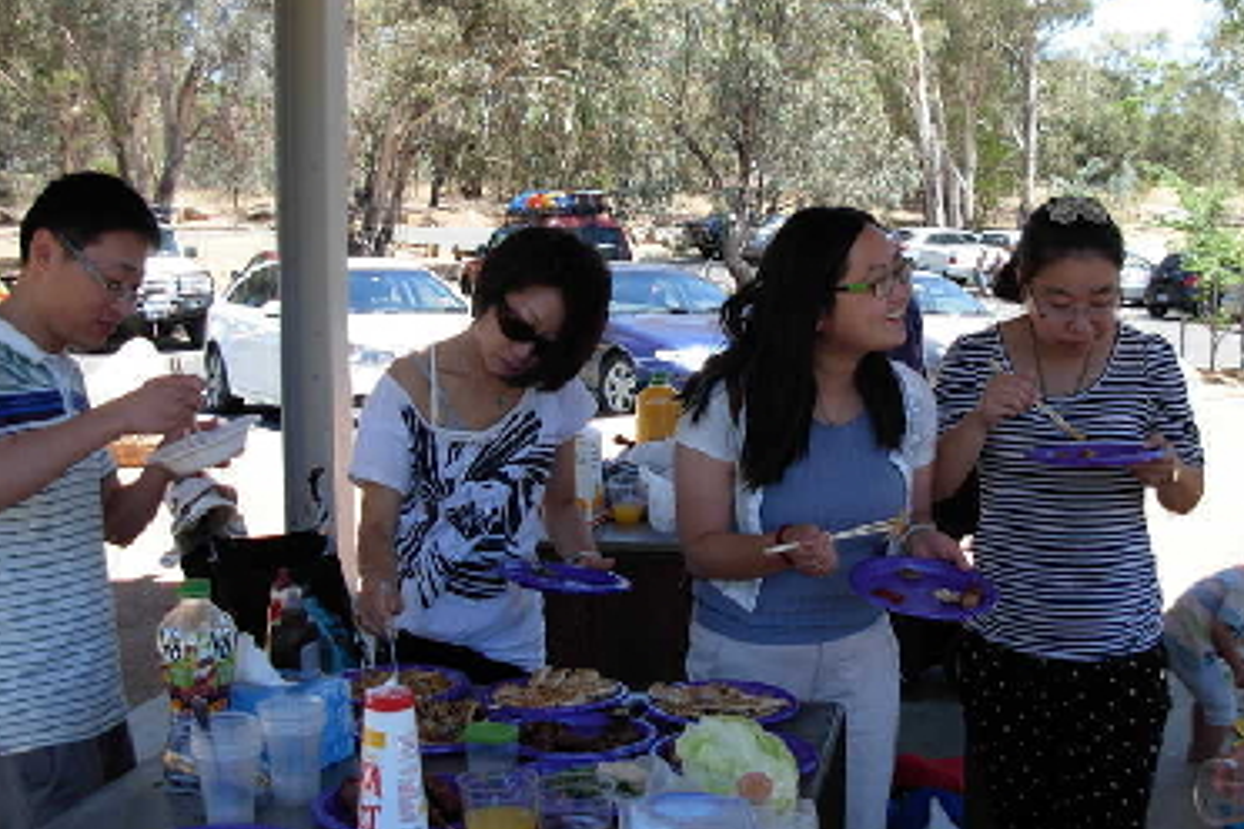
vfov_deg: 26.5
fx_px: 1762
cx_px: 642
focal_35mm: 51
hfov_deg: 38.9
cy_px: 401
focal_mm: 6.3
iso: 79
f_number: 2.9
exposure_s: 1/304
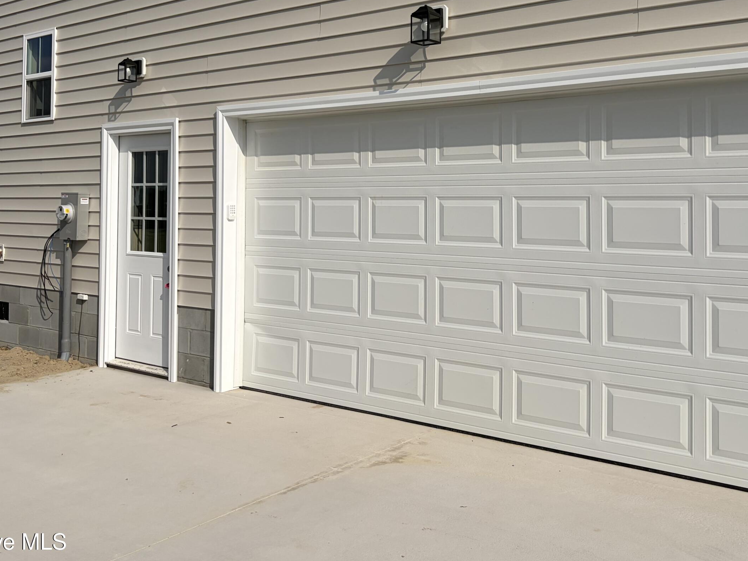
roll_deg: -0.6
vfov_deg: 38.2
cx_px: 429
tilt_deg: +1.8
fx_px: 800
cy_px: 179
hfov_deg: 50.0
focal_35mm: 37
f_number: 1.6
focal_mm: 5.96
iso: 50
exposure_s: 1/10101
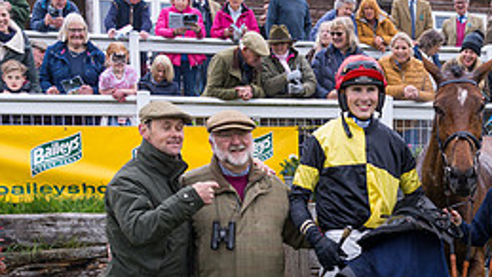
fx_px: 796
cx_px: 393
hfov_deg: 33.4
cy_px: 287
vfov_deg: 19.1
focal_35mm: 61
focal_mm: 26
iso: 250
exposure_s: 1/400
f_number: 5
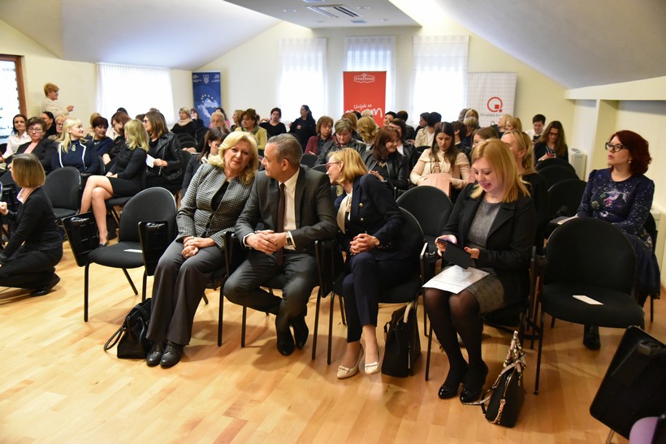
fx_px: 555
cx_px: 333
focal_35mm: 30
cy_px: 222
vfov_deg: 43.6
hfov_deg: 61.9
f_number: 4
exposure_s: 1/250
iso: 10000
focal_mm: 30
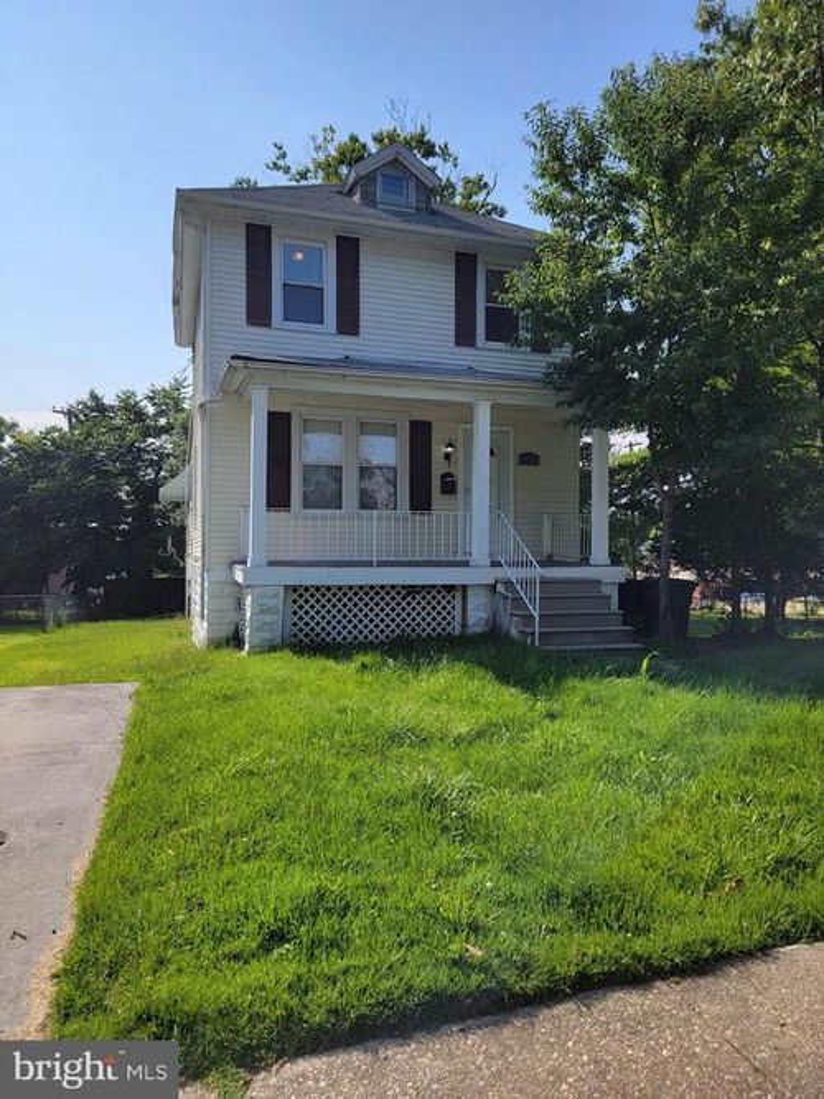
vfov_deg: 71.6
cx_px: 412
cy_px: 550
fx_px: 762
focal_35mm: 24
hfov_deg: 56.8
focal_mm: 6.7
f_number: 1.8
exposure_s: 1/1030
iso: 16
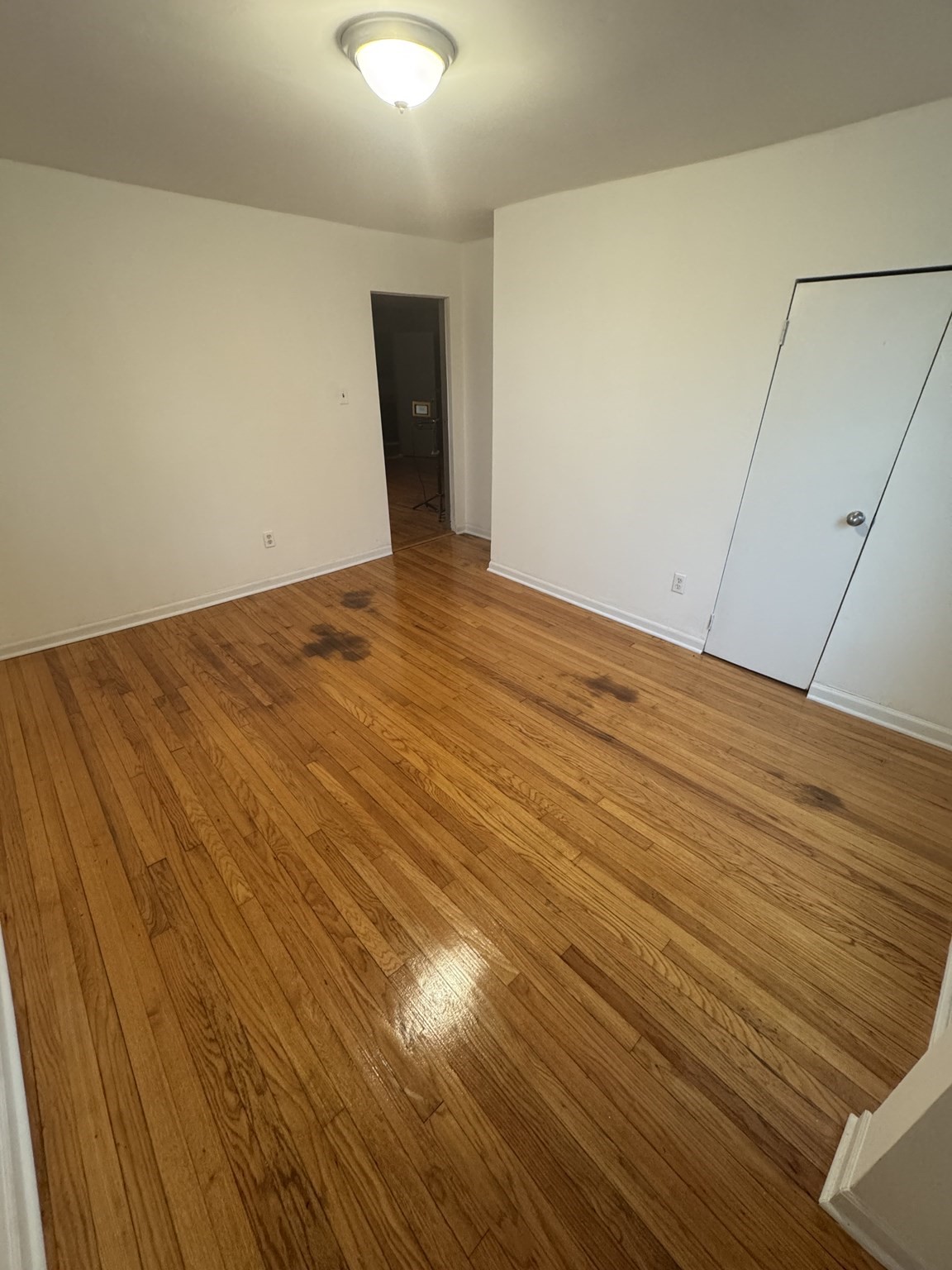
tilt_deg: -28.8
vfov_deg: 102.1
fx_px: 513
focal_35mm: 14
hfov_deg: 85.7
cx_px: 476
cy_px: 635
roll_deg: +1.2
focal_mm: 2.22
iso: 400
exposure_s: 1/60
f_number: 2.2
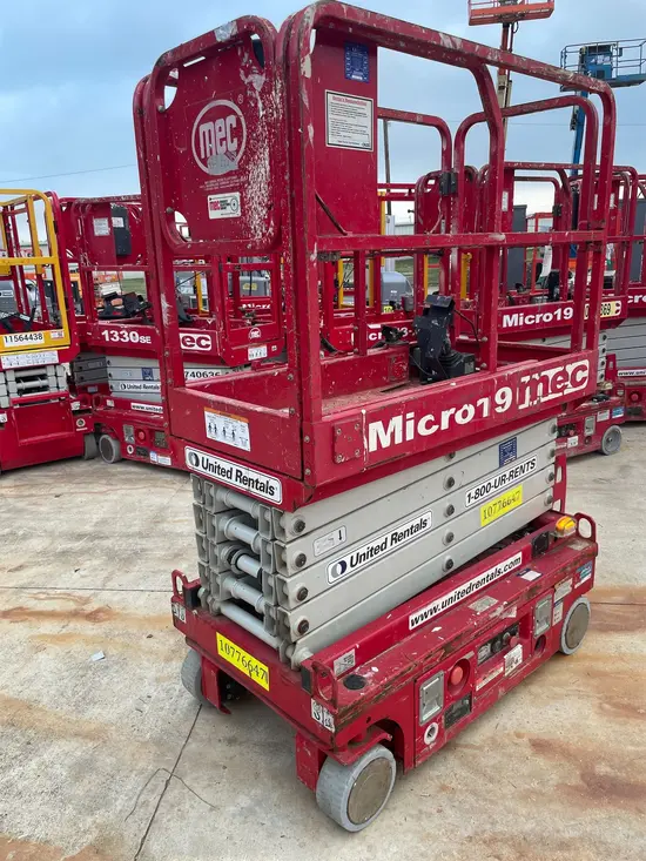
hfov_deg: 53.1
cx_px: 323
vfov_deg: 67.3
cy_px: 430
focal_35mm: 26
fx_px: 647
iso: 50
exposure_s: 1/121
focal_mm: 4.2
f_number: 1.6
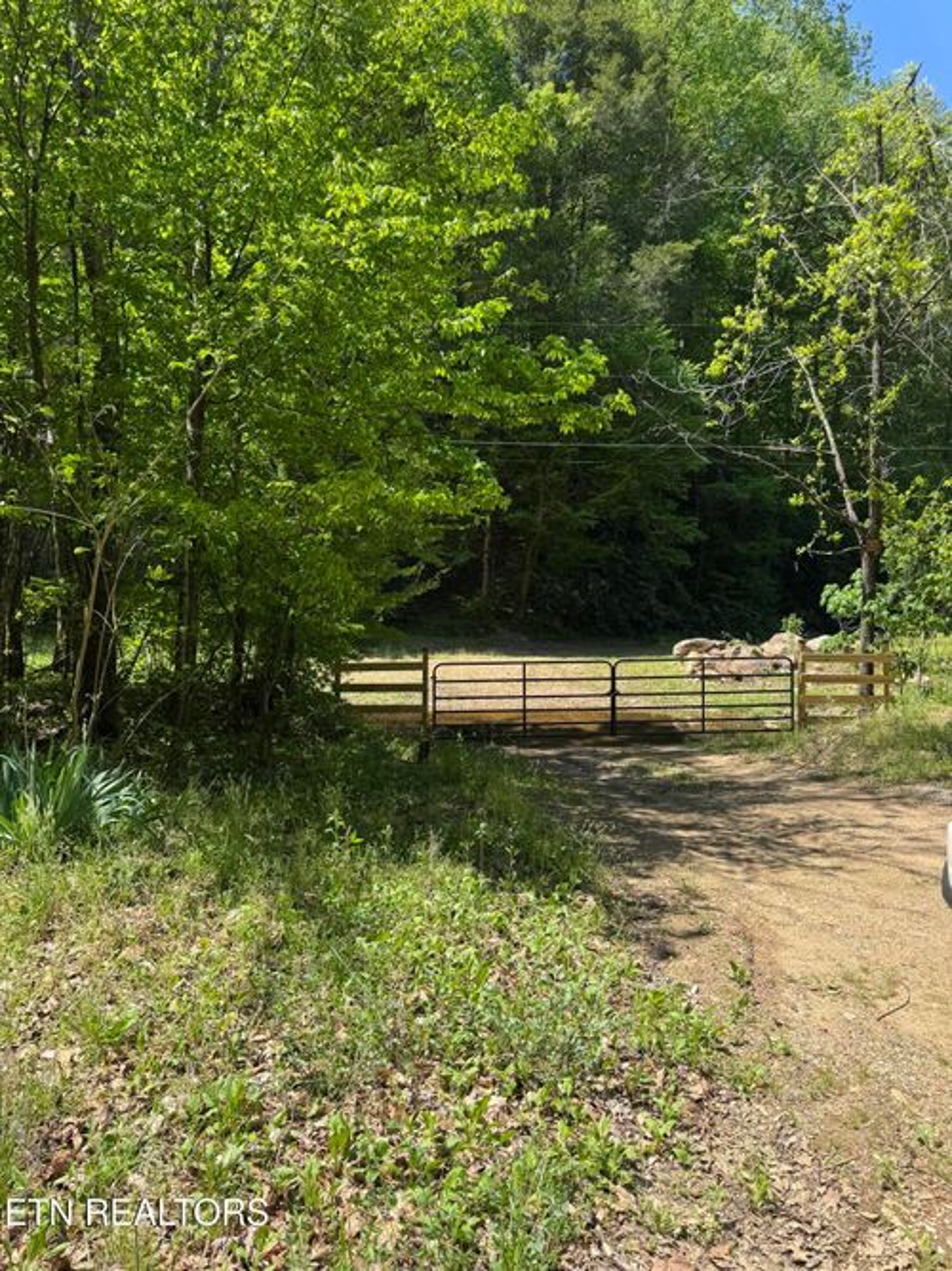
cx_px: 476
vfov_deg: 71.6
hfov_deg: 56.8
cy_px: 636
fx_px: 880
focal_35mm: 24
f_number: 1.78
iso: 80
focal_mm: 6.76
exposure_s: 1/1456
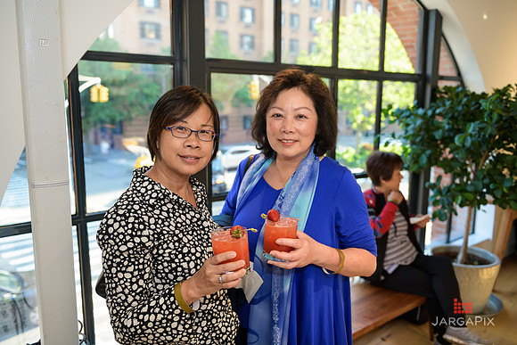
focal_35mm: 31
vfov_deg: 42.3
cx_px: 258
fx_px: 445
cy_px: 172
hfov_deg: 60.3
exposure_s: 1/125
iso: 400
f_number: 3.2
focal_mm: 31
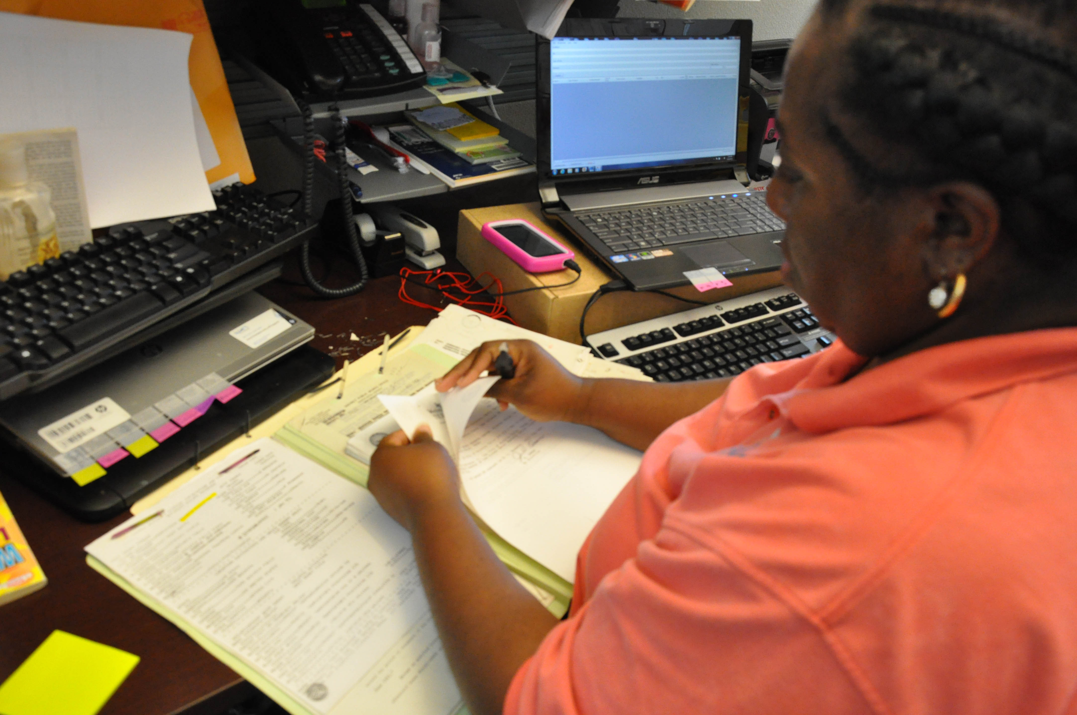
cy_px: 358
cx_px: 538
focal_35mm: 27
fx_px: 807
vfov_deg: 47.8
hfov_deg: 67.4
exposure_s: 1/50
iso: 2000
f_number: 7.1
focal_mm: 18
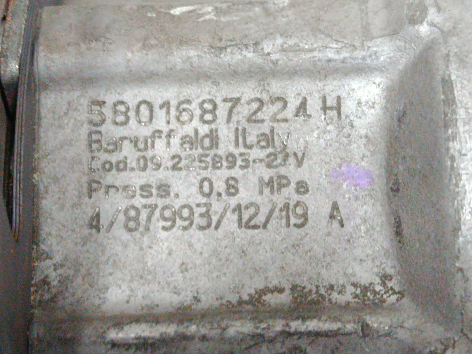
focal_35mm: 76
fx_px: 1036
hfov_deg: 25.7
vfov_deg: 19.4
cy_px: 177
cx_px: 236
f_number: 1.7
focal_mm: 5.24
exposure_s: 1/25
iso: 1251
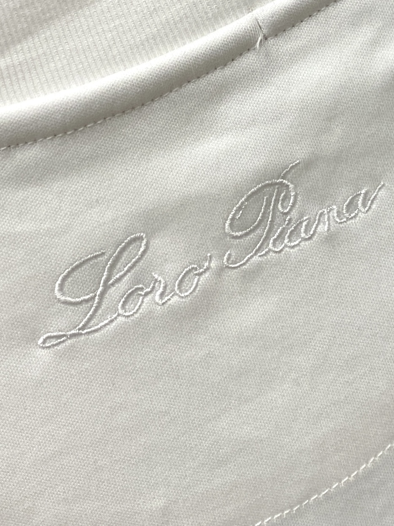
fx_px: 395
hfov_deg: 53.0
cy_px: 263
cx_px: 197
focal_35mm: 26
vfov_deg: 67.3
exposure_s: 1/121
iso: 64
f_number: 1.8
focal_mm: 4.25
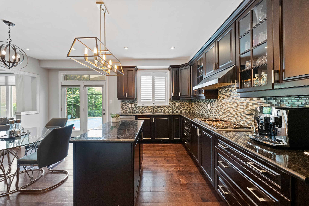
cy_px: 103
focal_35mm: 12
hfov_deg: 112.6
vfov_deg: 90.0
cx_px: 154
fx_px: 103
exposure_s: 1/30
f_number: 9
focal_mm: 12
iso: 8000
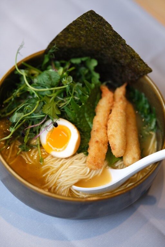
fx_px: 577
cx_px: 82
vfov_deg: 24.2
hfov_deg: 16.3
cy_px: 124
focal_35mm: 84
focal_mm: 56
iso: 160
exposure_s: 1/170
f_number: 1.6
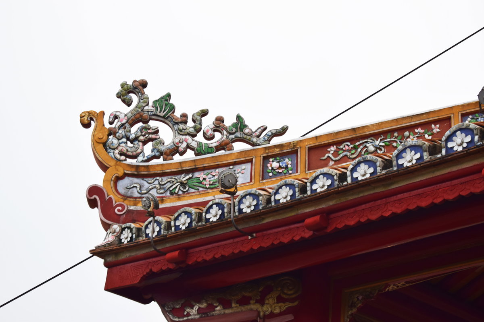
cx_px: 242
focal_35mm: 82
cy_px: 161
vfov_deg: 16.6
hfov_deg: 24.6
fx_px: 1109
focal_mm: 55
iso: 400
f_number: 7.1
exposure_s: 1/25
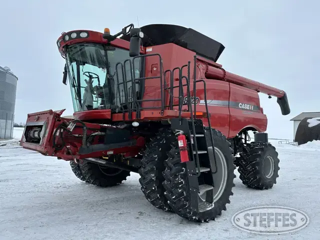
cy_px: 120
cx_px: 160
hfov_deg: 71.6
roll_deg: -2.4
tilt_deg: +3.4
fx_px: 222
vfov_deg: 56.8
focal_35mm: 24
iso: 80
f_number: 1.78
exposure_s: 1/2660
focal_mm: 6.86
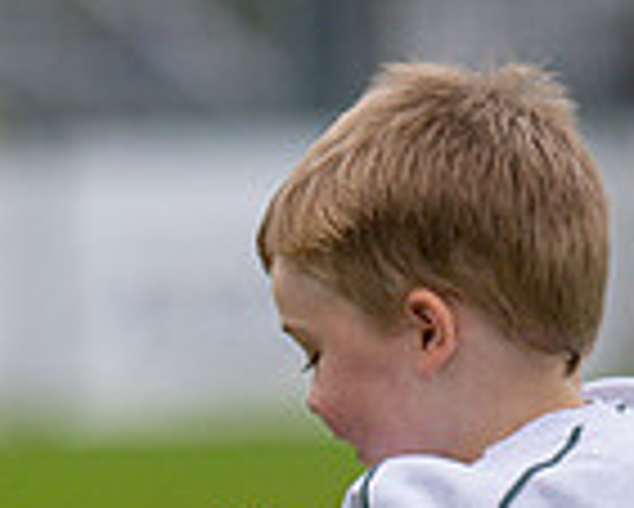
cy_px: 931
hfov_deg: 3.2
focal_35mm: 608
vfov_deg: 2.5
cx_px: 106
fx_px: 11416
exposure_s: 1/6400
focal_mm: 135
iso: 1000
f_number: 1.8
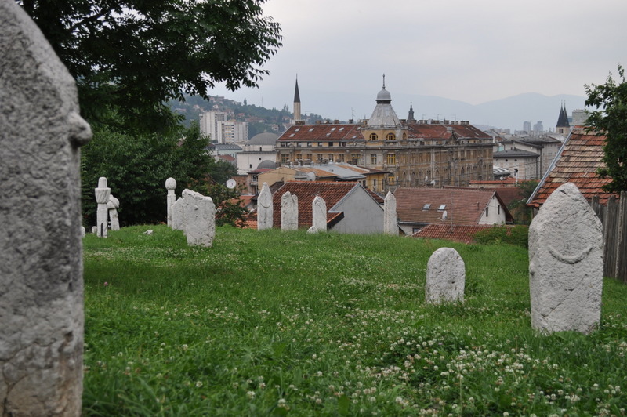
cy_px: 208
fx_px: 940
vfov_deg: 25.0
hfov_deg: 36.9
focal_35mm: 54
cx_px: 314
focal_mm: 36
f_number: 5.6
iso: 200
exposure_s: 1/125
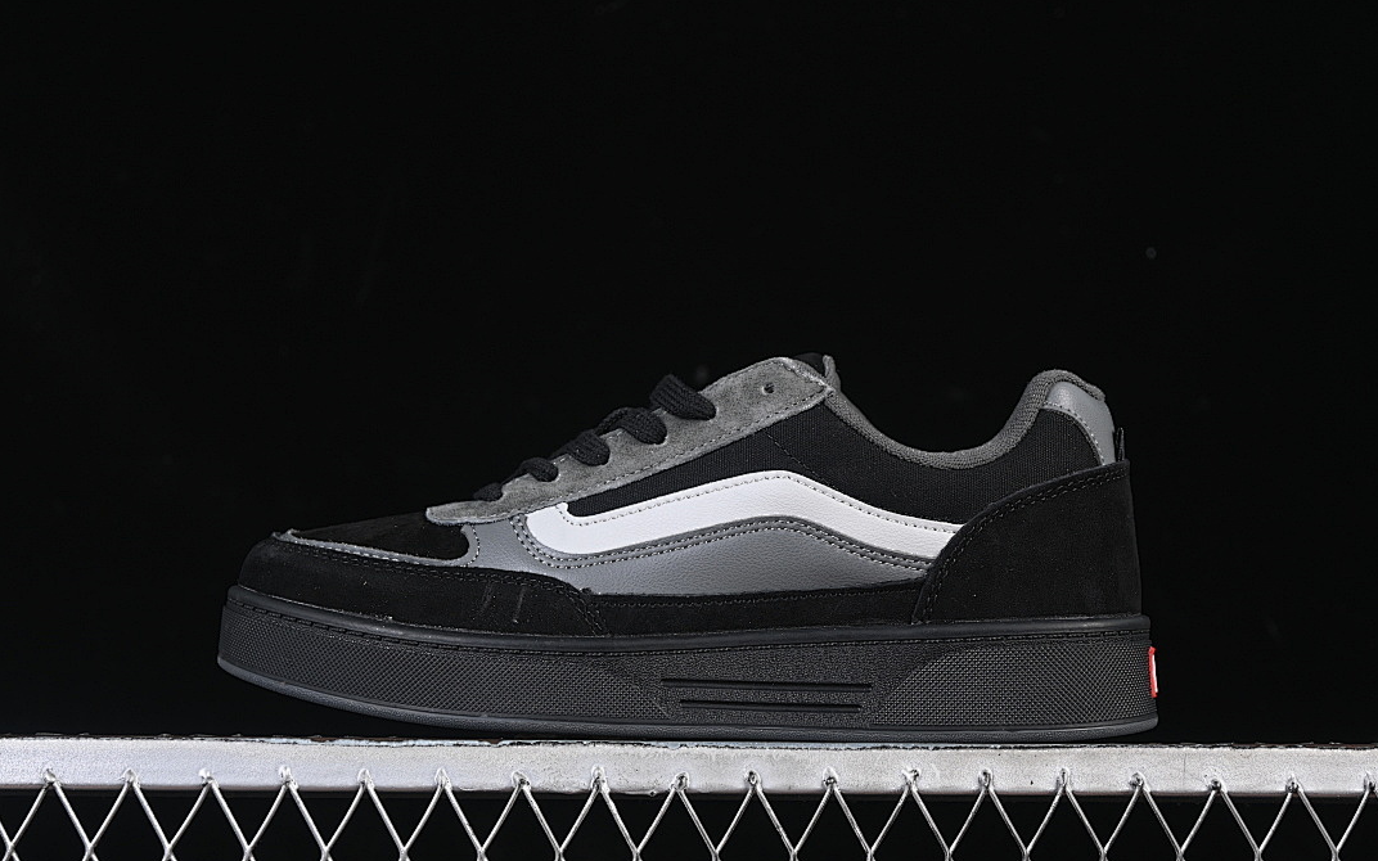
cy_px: 455
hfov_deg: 26.8
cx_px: 692
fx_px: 2892
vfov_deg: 16.9
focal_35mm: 77
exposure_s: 1/60
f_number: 6.3
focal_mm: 50
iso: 160
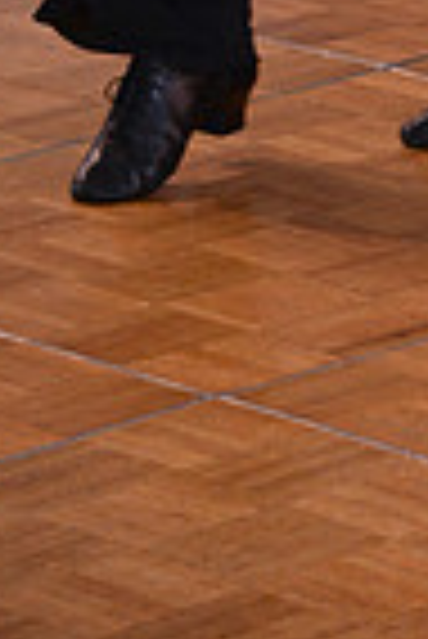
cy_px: -612
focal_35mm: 318
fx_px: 5657
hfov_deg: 4.3
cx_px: 804
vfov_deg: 6.3
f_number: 4.5
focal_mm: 78
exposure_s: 1/250
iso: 1250
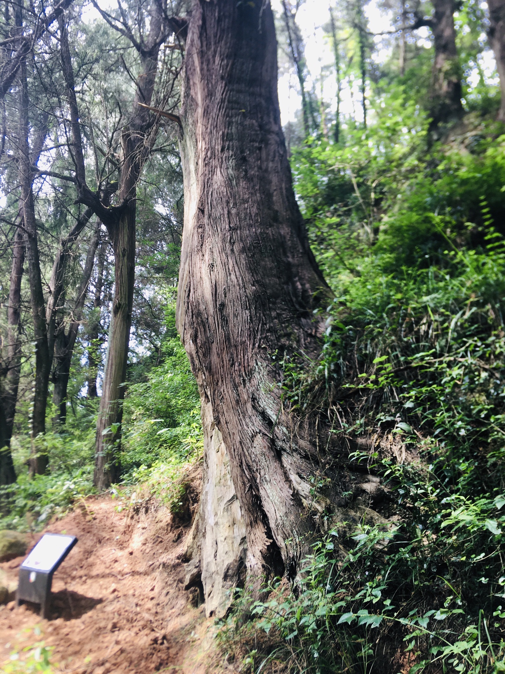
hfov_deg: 48.2
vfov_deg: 61.7
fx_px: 564
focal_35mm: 29
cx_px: 252
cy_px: 337
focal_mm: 4.15
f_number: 2.2
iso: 25
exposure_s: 1/50
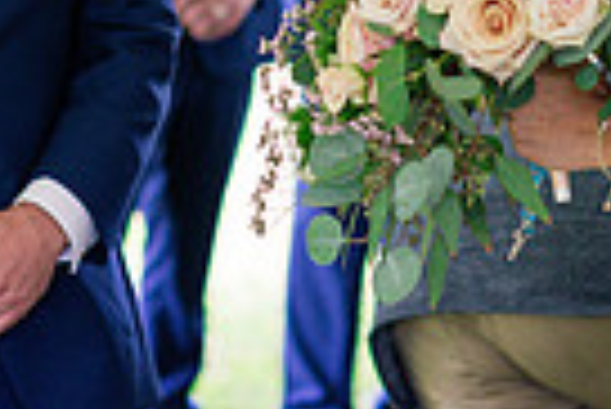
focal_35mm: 362
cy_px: -411
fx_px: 6150
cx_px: 63
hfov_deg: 5.7
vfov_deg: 3.8
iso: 500
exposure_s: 1/250
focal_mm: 85
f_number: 3.2
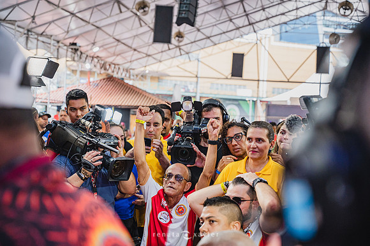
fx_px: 719
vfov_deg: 19.4
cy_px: 123
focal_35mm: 70
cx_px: 185
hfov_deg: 28.9
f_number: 4
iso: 2000
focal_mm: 70
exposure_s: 1/250
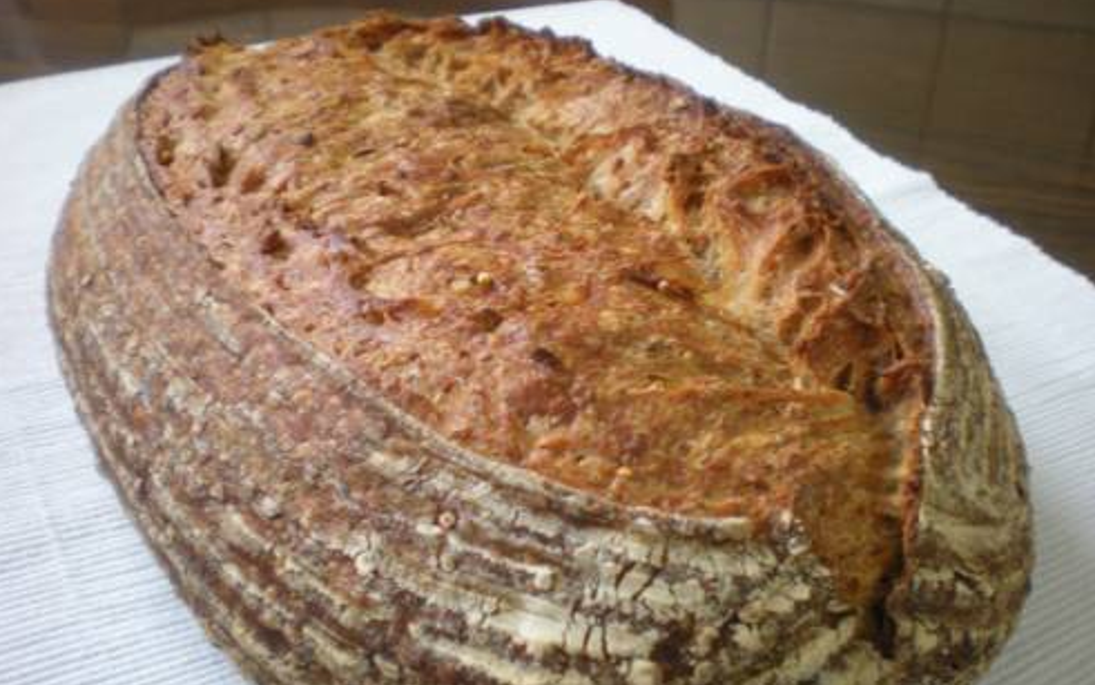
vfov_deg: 31.2
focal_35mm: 41
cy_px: 367
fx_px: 1224
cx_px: 549
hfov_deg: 48.2
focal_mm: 6.3
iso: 200
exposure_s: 1/8.4
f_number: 3.1
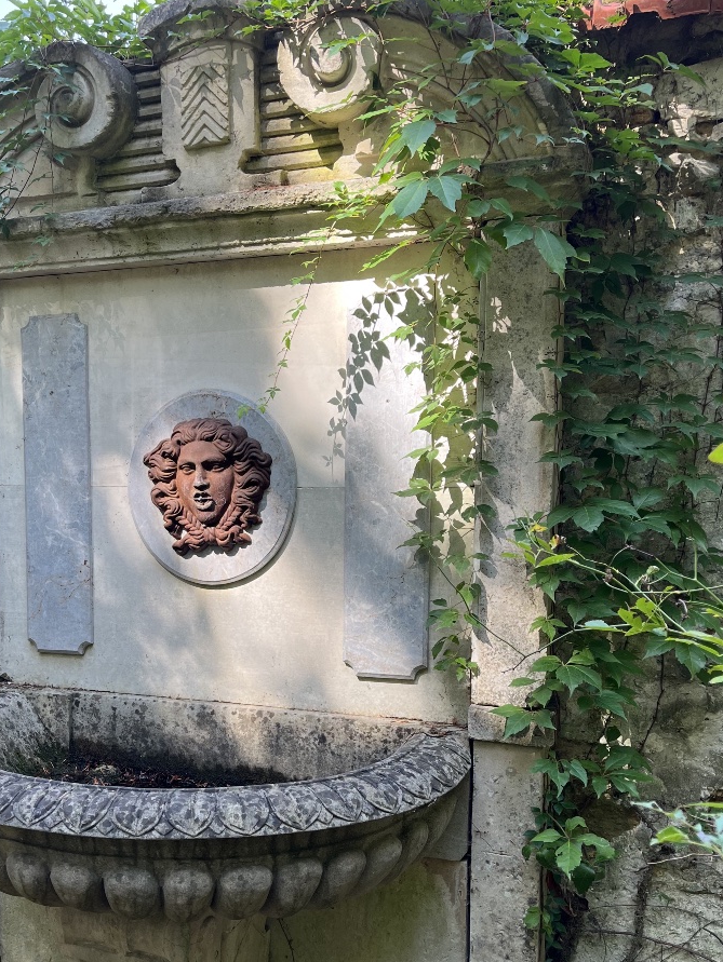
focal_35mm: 35
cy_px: 574
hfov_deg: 40.2
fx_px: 974
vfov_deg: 52.3
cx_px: 241
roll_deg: +1.1
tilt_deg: -6.6
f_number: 1.6
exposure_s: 1/158
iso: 40
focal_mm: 5.1
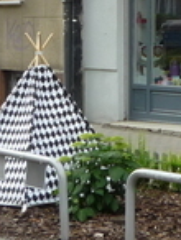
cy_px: 10
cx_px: 272
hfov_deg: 10.3
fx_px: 973
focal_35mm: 140
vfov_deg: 13.9
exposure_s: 1/125
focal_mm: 5.2
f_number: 4
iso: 100
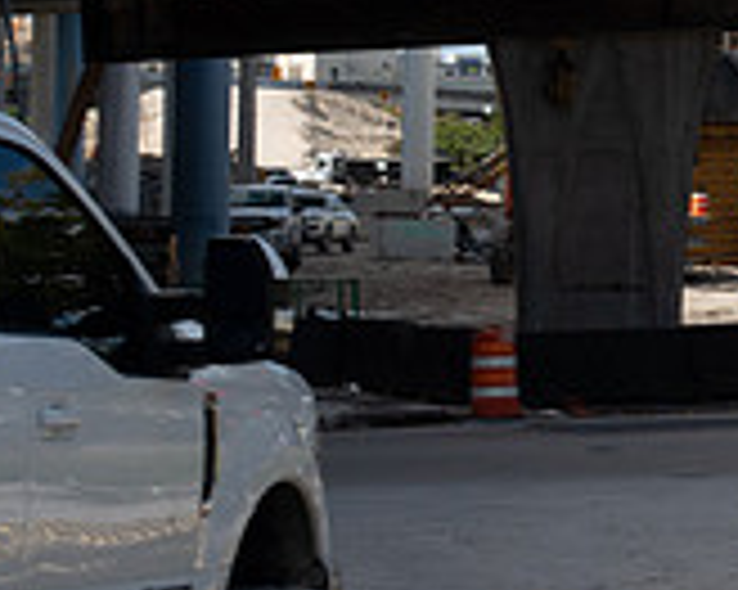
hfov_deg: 10.1
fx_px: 3995
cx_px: 1206
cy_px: -160
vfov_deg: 8.3
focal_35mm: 183
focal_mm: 20.05
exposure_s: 1/125
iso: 125
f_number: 4
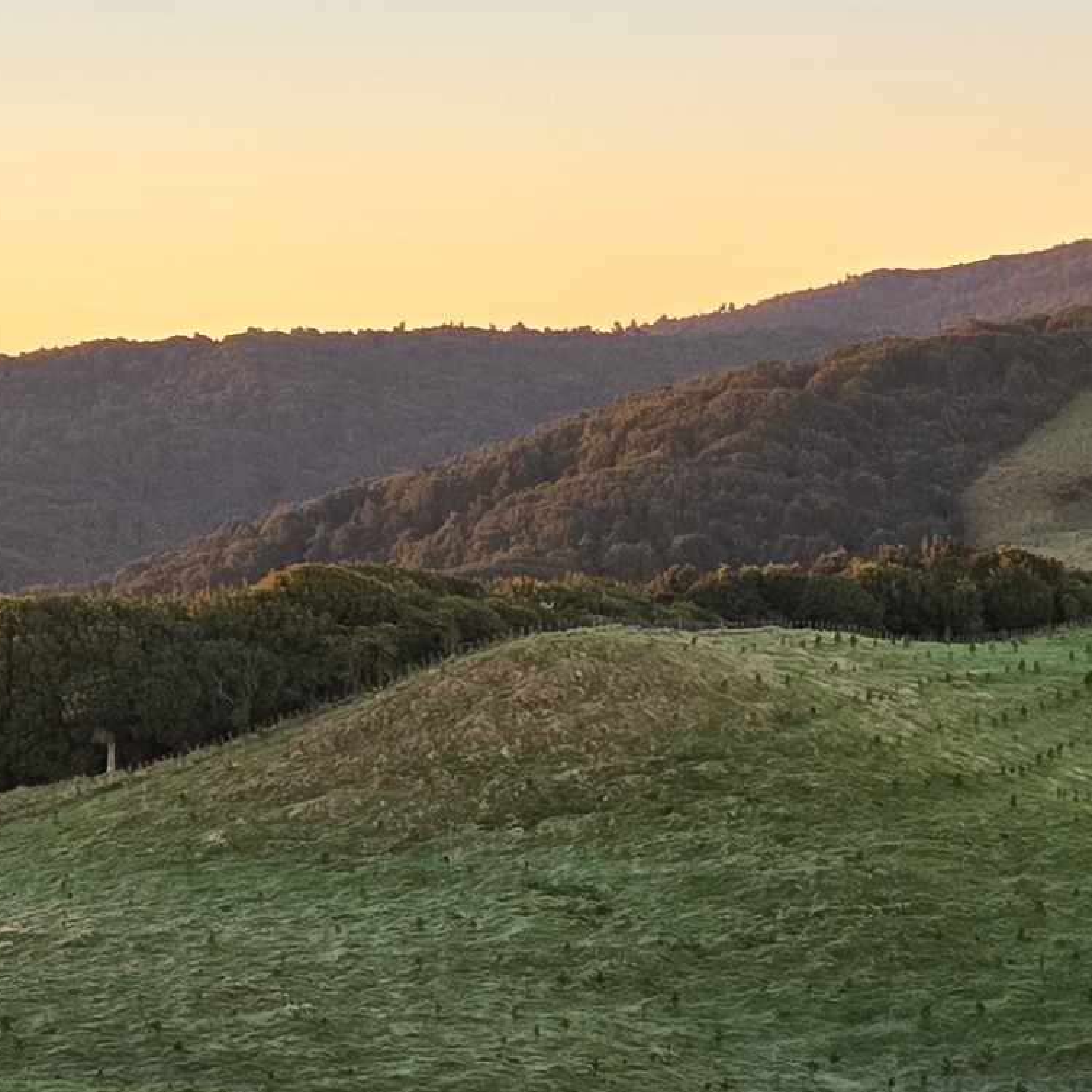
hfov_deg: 16.0
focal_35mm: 108
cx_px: 953
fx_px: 3855
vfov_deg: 16.0
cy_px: 911
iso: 100
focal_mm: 5.4
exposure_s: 1/508
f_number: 1.8
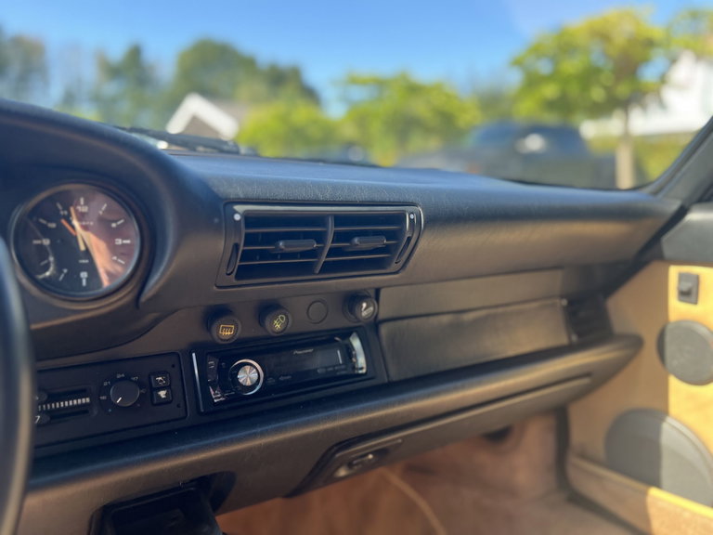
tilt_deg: -7.6
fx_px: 536
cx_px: 356
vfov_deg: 53.1
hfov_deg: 67.3
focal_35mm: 26
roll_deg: -0.2
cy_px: 268
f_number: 1.5
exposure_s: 1/307
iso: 50
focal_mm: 5.7
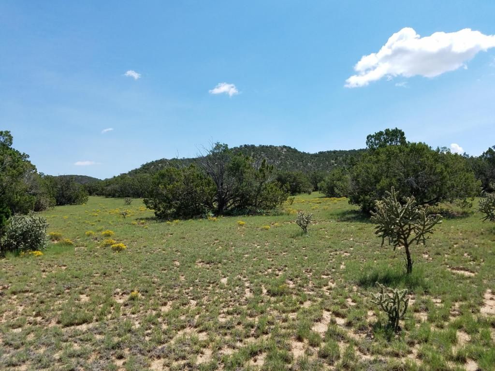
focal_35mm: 26
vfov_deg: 53.1
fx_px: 372
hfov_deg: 67.3
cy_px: 186
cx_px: 248
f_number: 1.7
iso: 50
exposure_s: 1/3040
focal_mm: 4.2
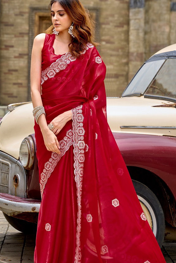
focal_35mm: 98
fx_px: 719
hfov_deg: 14.0
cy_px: 131
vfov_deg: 20.8
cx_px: 71
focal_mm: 70
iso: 100
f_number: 4
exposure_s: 1/500
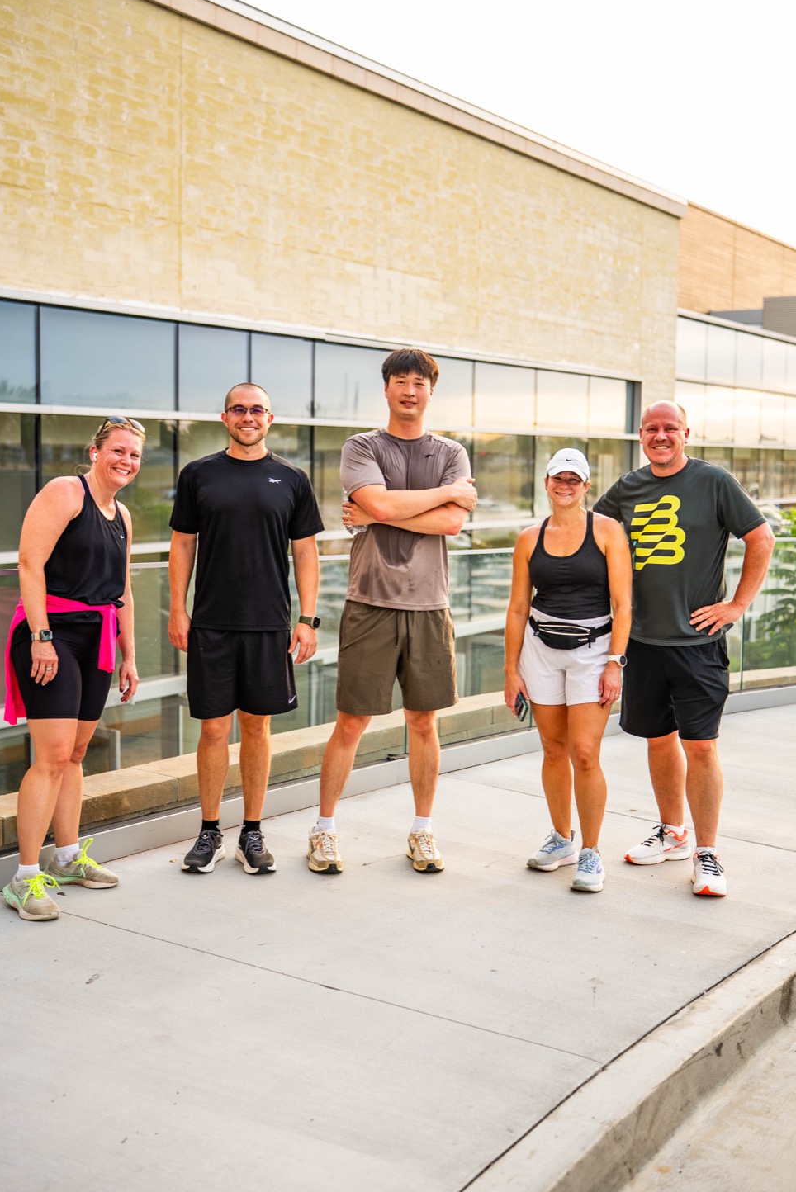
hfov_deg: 32.7
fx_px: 1358
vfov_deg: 47.4
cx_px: 385
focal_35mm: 41
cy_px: 584
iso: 160
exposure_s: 1/160
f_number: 2
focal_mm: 37
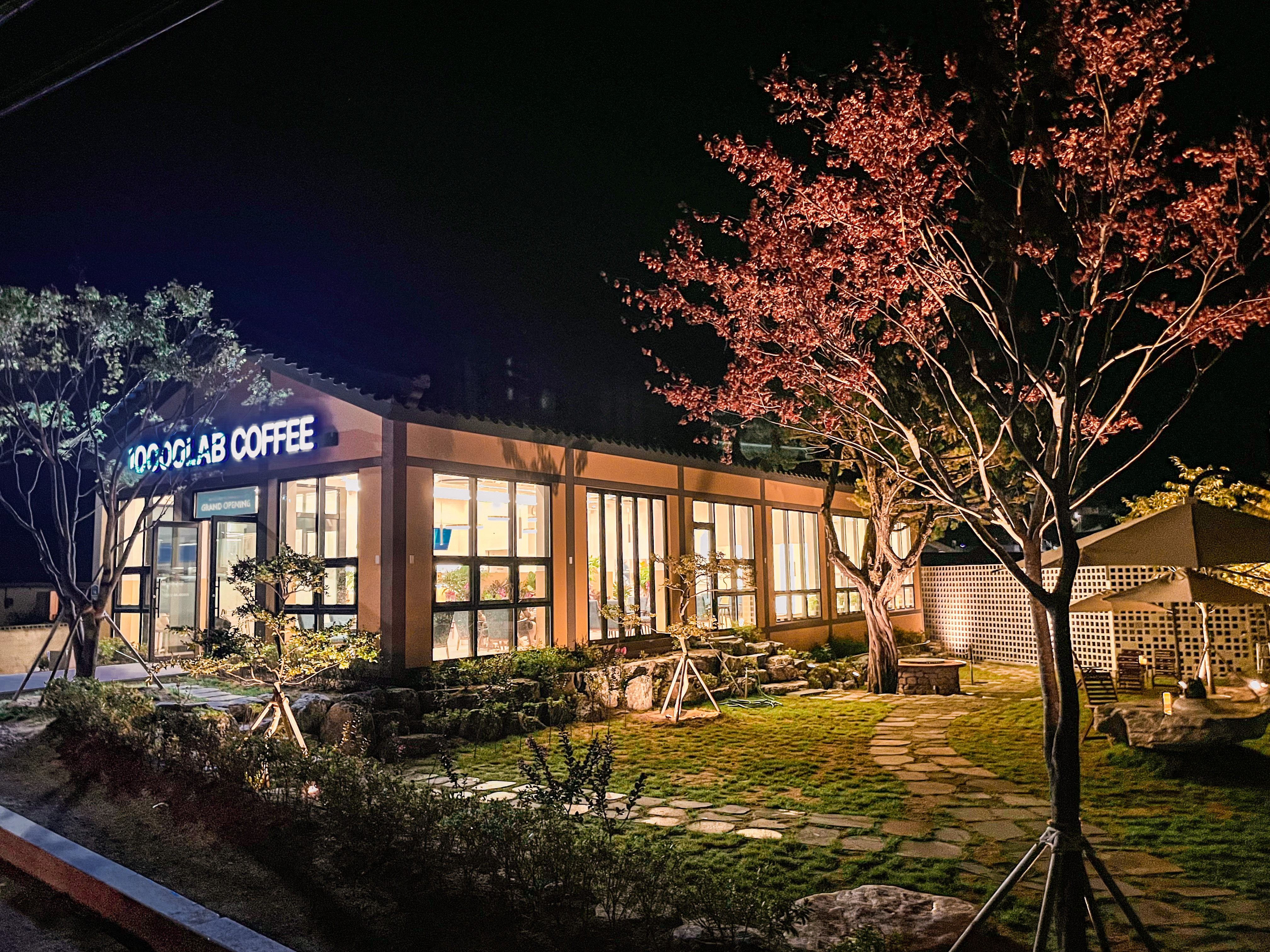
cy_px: 476
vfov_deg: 53.1
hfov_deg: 67.3
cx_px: 635
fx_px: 954
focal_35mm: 26
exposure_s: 1/30
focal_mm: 4.2
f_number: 1.6
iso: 1000
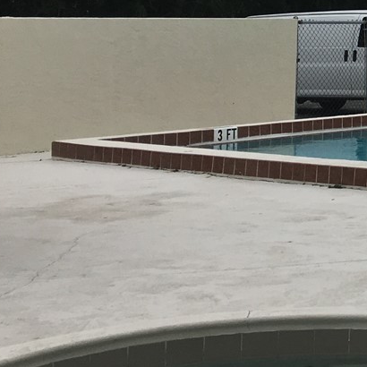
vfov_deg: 16.8
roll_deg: -0.1
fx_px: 1199
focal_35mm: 100
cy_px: -38
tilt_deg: +4.3
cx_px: 674
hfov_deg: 15.0
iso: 25
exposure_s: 1/1709
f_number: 2.2
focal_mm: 4.15
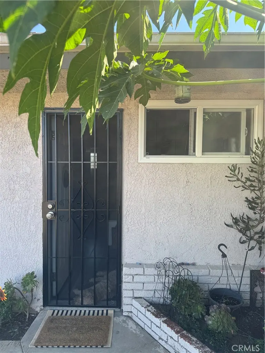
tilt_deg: -3.0
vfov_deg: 71.6
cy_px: 176
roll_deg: -0.3
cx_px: 132
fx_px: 245
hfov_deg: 56.8
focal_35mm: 24
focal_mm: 6.76
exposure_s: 1/544
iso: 80
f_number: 1.78
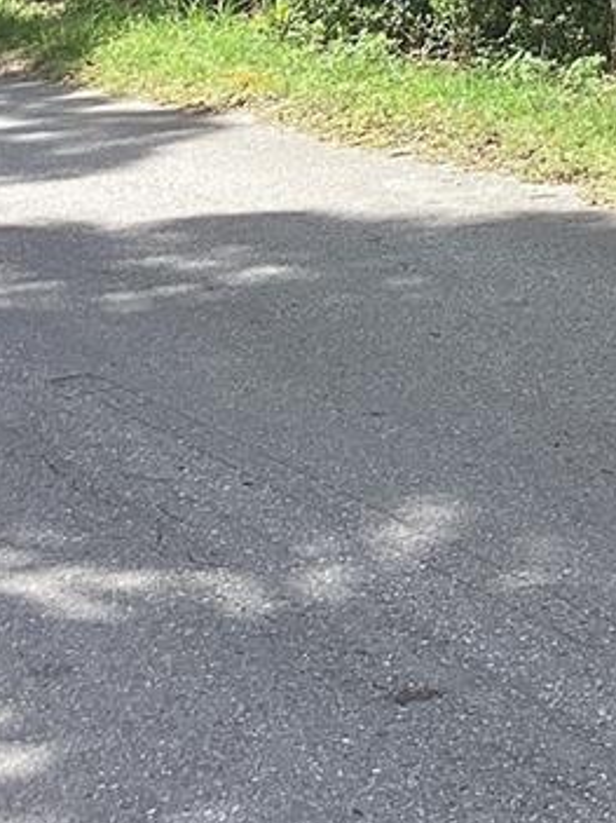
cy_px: -321
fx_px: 2517
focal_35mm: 106
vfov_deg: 17.2
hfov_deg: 13.1
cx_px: 967
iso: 25
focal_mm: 3.3
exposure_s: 1/554
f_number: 2.4
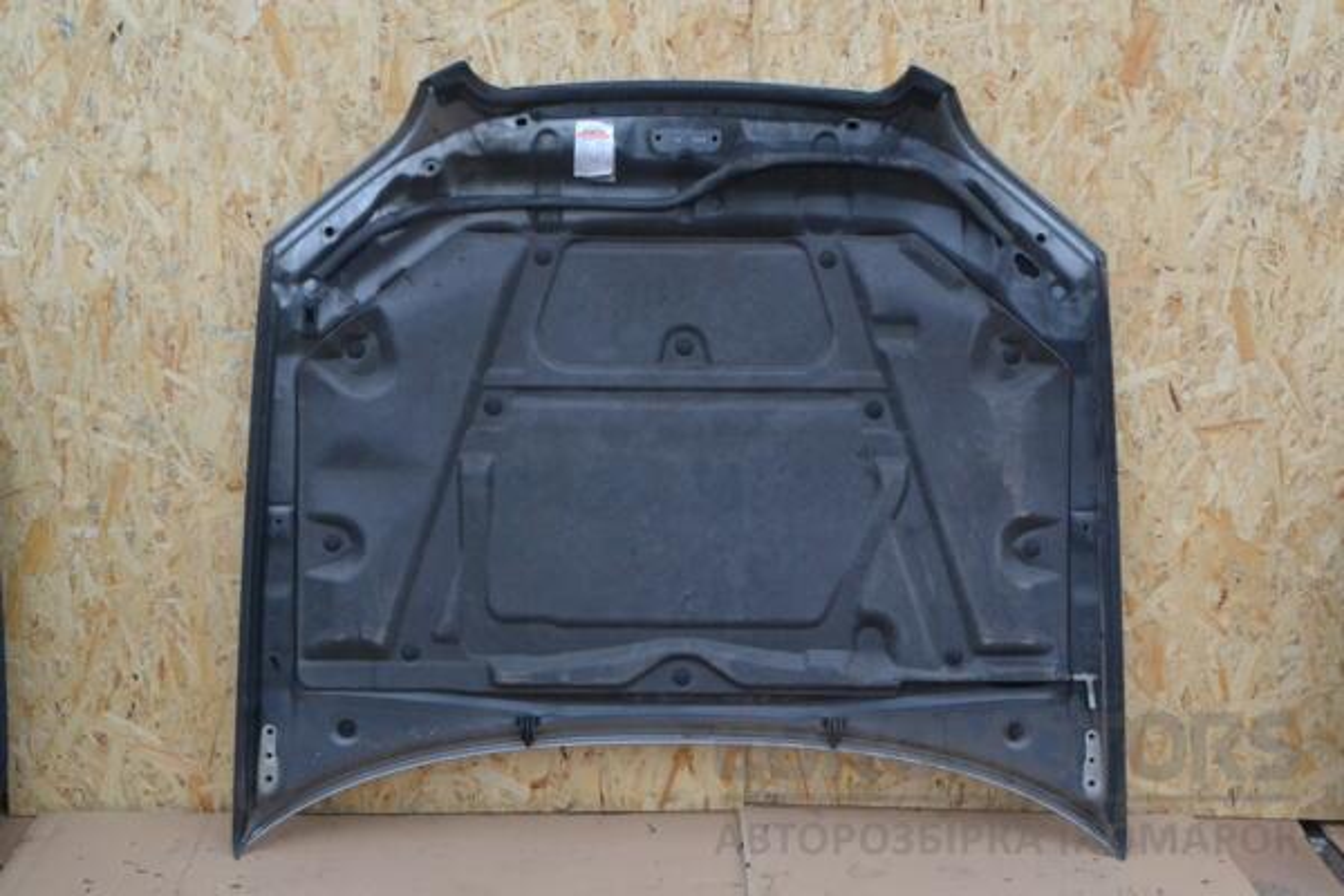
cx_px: 672
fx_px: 1624
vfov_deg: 30.8
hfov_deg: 45.0
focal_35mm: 44
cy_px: 448
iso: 3200
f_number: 11
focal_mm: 29
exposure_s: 1/500
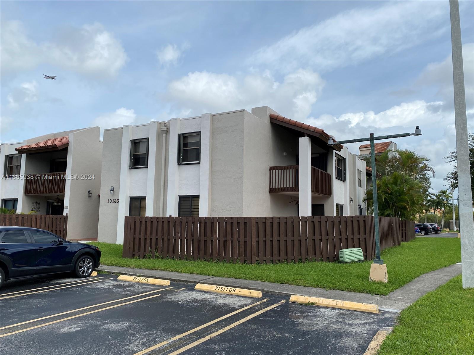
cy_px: 178
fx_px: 356
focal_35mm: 26
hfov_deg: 67.3
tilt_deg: +5.5
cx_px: 237
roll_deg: -1.0
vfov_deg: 53.1
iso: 32
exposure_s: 1/4608
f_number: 1.8
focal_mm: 4.25
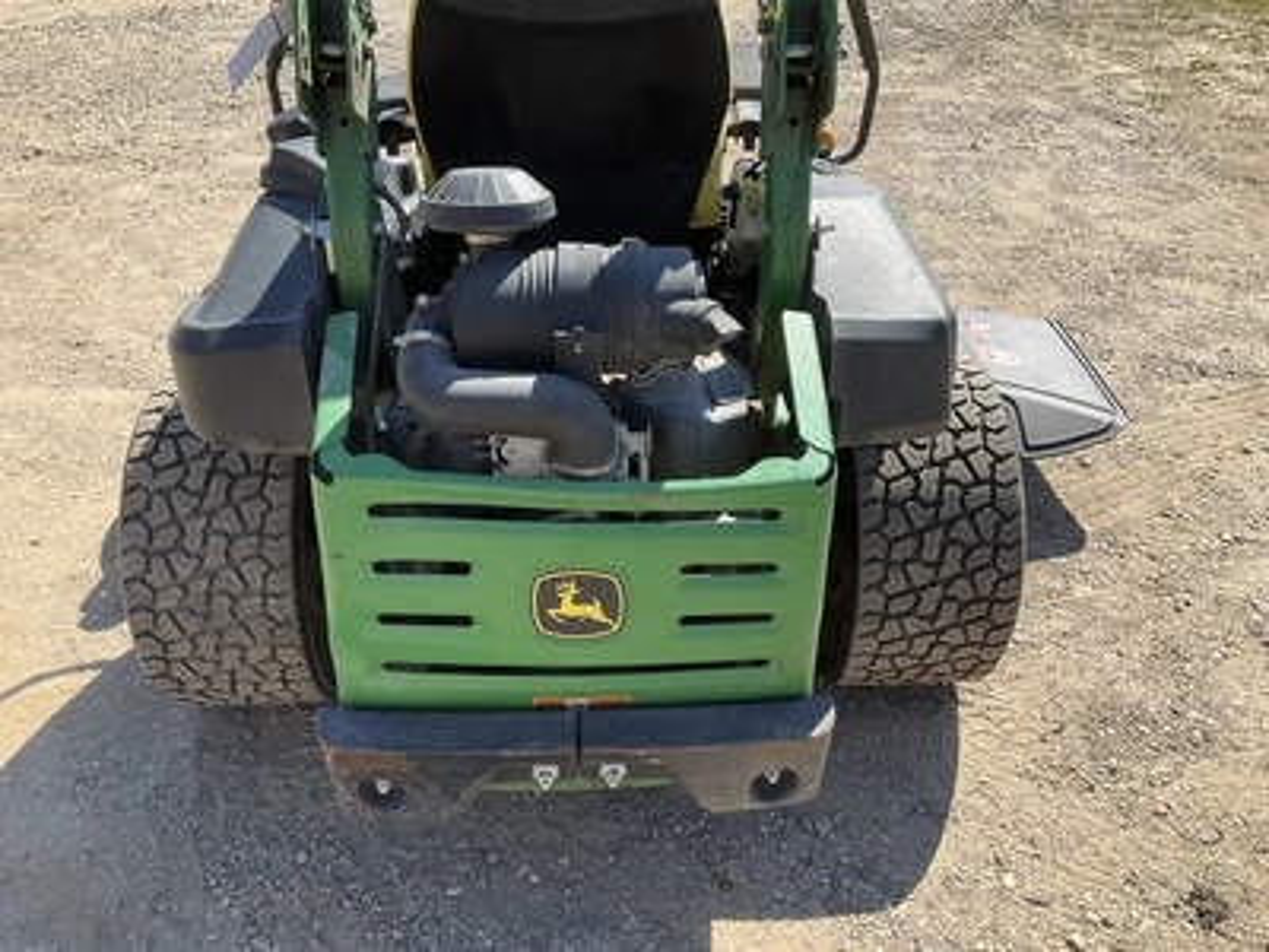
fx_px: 1063
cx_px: 634
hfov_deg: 61.7
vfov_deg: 48.2
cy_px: 476
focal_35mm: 29
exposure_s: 1/829
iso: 25
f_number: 1.8
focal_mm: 3
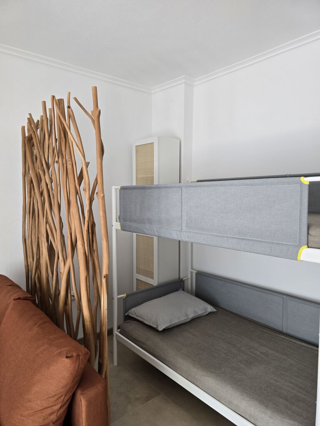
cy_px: 213
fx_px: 283
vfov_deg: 73.9
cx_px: 160
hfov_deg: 58.9
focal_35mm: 23
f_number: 1.7
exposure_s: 1/50
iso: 80
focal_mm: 6.3
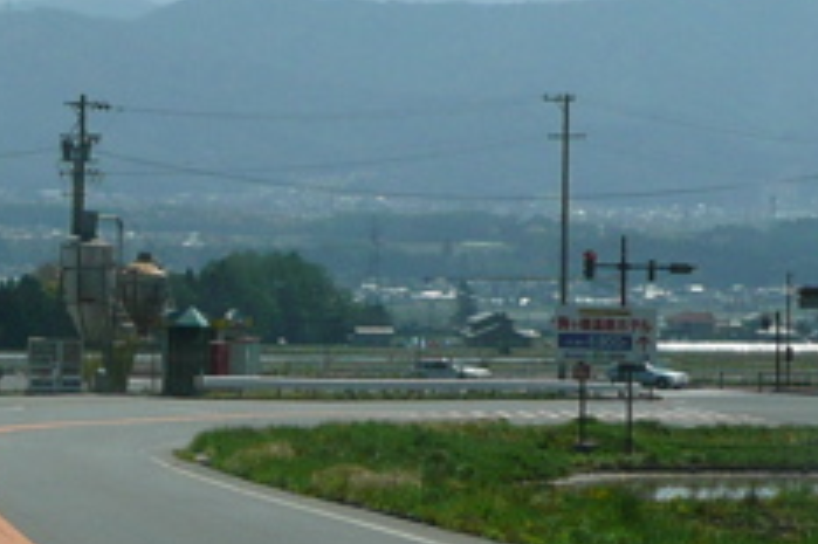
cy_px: 47
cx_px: 176
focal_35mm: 165
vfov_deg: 8.3
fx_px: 3746
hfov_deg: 12.4
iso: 100
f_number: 3.9
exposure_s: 1/1000
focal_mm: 6.5
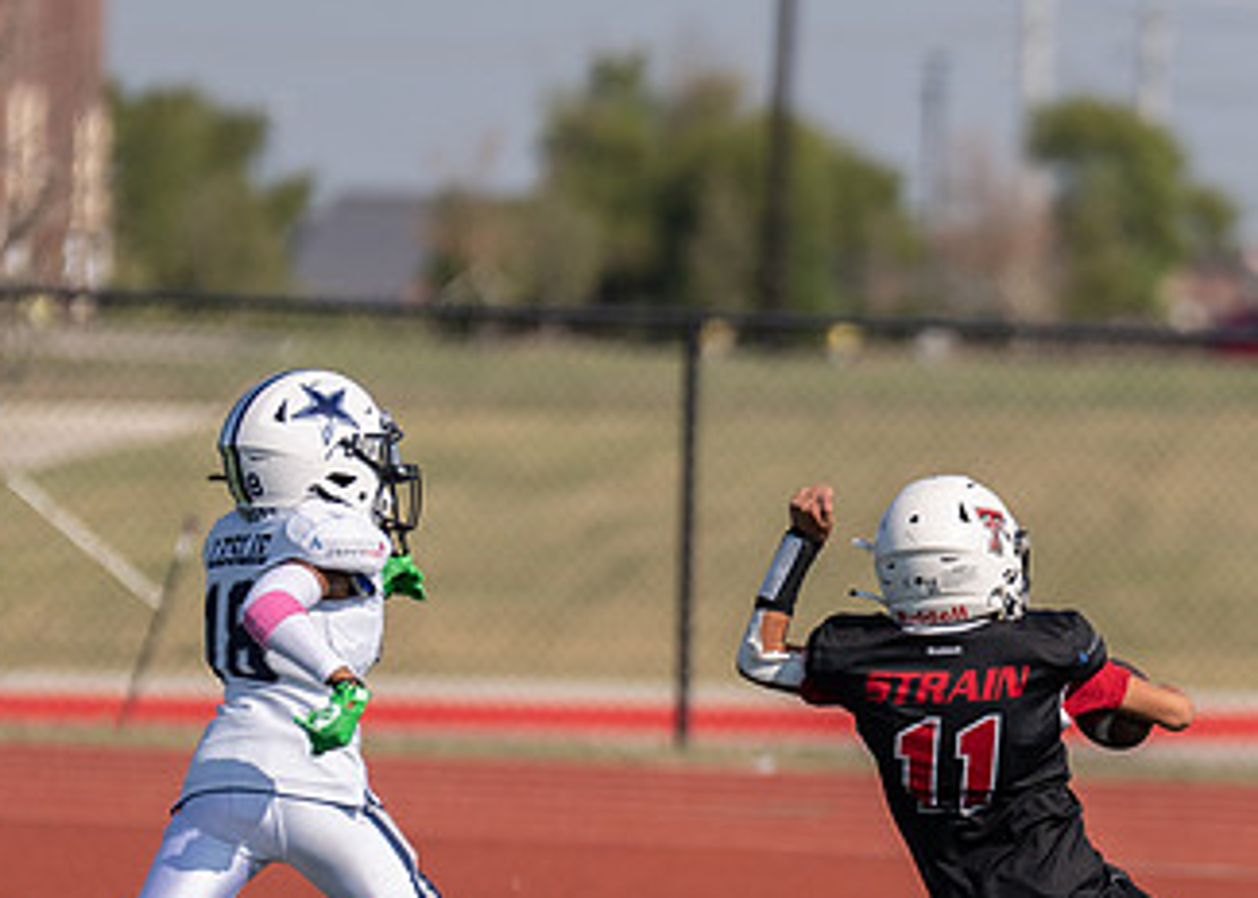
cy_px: 1042
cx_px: 1258
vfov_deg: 2.5
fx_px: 20647
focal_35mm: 578
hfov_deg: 3.5
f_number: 2.8
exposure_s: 1/2500
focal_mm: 200
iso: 100
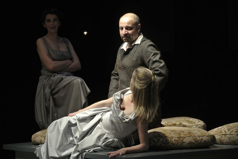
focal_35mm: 143
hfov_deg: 14.3
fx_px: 946
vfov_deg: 9.6
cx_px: 119
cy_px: 80
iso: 360
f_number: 4.2
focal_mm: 53.1
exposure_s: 1/80
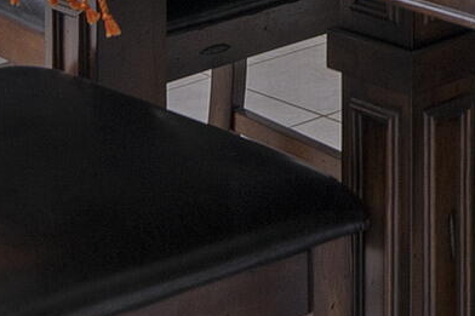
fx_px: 2071
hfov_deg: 13.0
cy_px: -603
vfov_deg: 7.7
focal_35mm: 157
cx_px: 441
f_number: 9
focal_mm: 22
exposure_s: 1/20
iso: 200
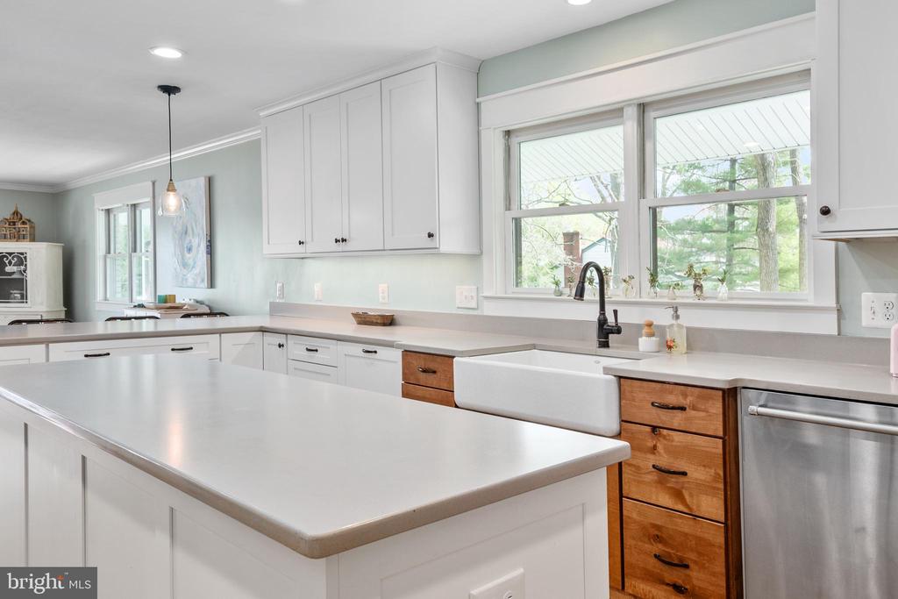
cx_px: 449
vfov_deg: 47.9
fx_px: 674
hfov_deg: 67.4
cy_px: 300
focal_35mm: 27
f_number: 8
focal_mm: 27
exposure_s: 1/15
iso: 400
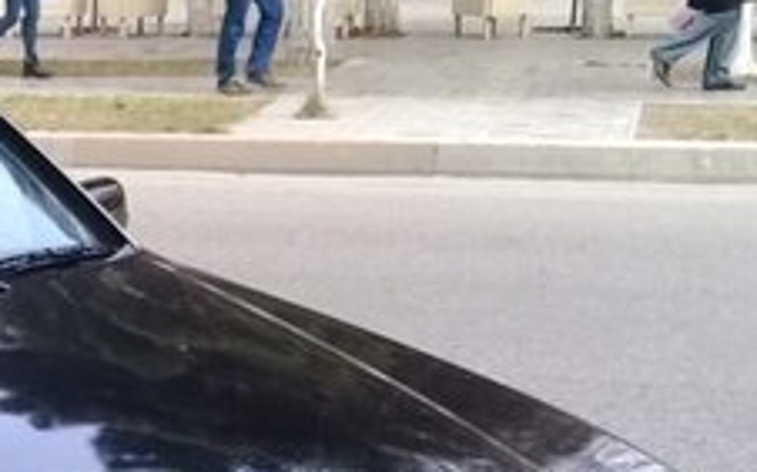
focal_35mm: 96
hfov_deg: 19.9
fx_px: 1980
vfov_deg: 13.3
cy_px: 521
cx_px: -224
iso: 50
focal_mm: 3.3
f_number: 2.2
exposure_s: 1/122
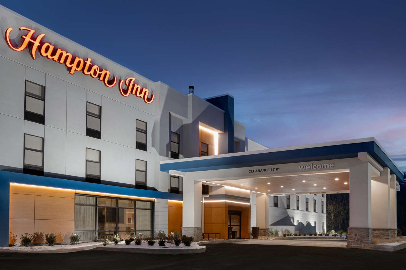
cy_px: 135
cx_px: 203
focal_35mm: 30
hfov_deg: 62.0
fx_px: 338
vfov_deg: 43.6
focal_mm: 30
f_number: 11
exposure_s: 1/2
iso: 400
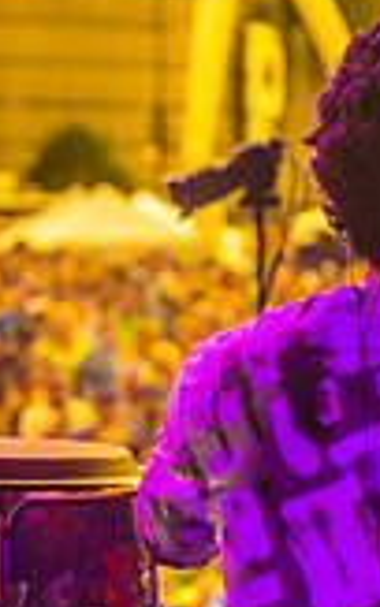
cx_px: 428
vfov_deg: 9.9
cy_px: 246
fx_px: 3493
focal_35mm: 211
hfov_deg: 6.2
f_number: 4.5
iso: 400
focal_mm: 75
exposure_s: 1/200
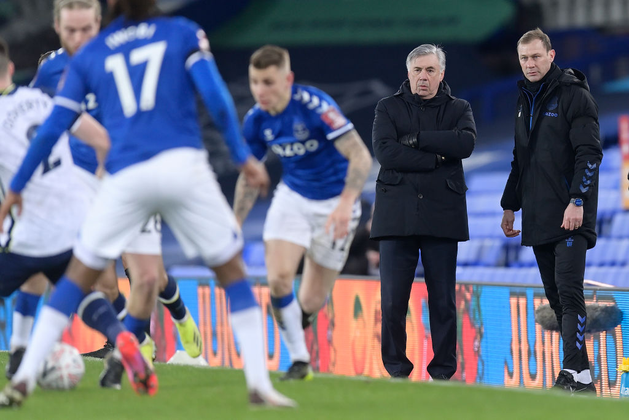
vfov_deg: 3.4
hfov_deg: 5.2
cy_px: 210
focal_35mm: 400
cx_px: 314
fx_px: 6989
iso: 1600
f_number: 2.8
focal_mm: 400
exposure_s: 1/1000
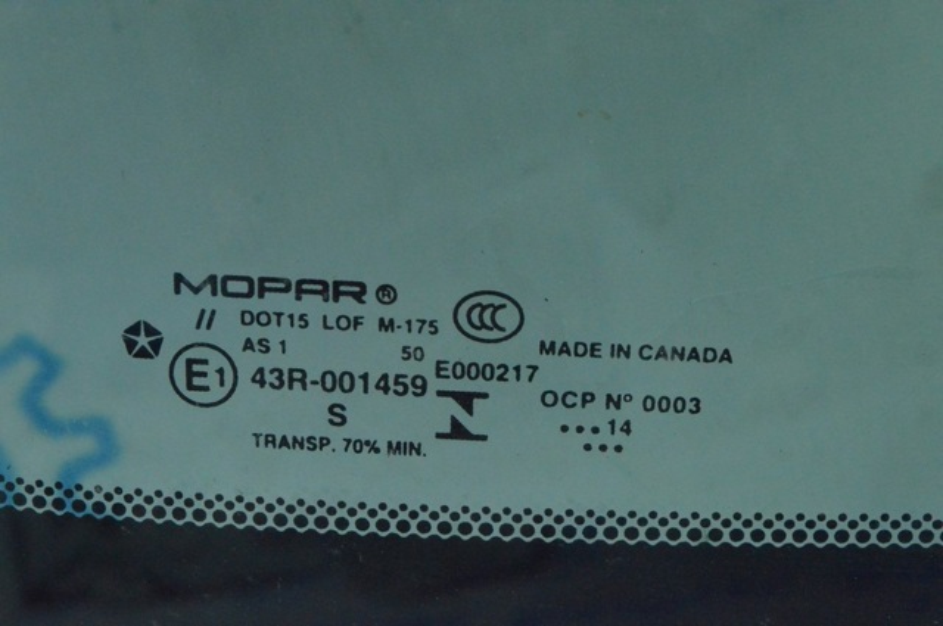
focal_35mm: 82
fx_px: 2158
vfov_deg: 16.5
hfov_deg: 24.6
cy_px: 313
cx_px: 472
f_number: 16
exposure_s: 1/80
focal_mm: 55
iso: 6400
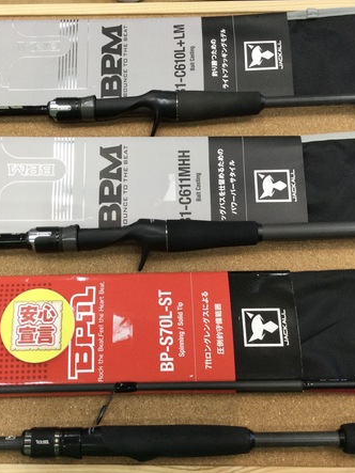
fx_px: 575
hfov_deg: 34.2
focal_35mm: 42
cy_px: 239
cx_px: 143
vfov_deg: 44.8
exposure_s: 1/30
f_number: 2.4
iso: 40
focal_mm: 3.3
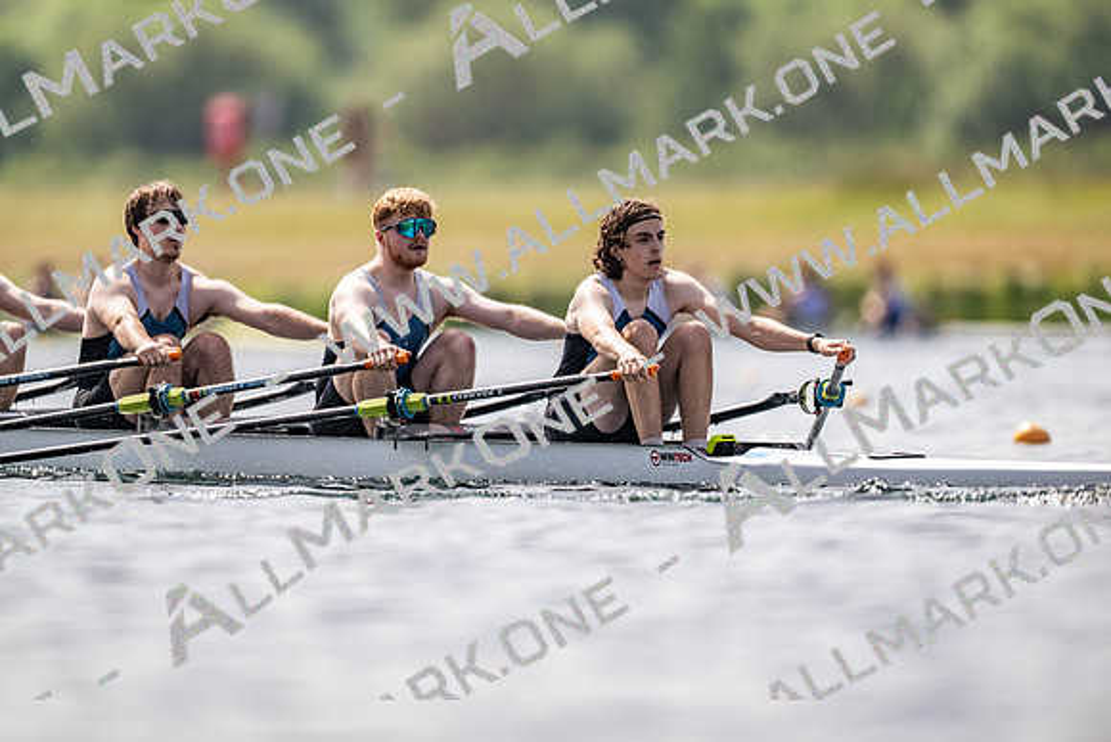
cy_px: 371
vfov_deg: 2.3
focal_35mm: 600
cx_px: 556
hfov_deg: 3.4
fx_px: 18520
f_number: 4
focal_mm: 600
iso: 160
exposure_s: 1/2500
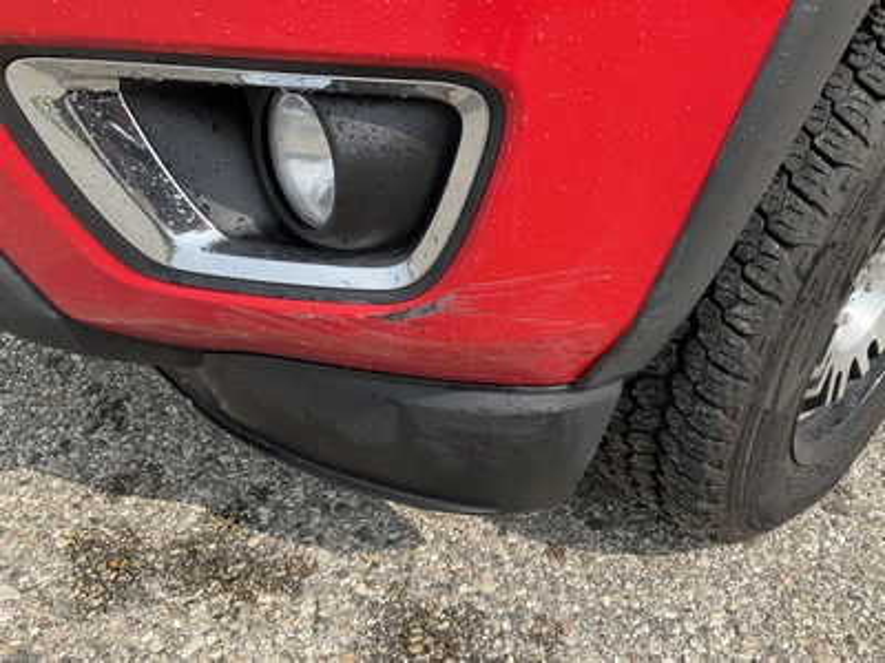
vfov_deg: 48.2
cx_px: 442
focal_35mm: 29
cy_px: 332
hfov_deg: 61.7
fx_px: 741
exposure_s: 1/804
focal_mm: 3
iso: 25
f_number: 1.8
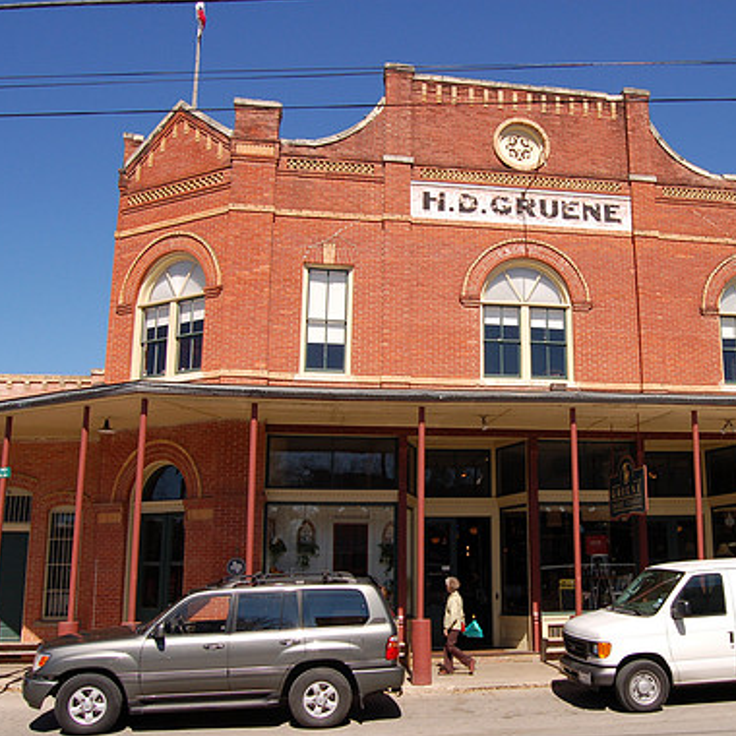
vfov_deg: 47.2
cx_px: 488
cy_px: 372
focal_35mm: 35
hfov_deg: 46.5
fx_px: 842
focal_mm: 18
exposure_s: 1/400
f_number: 10
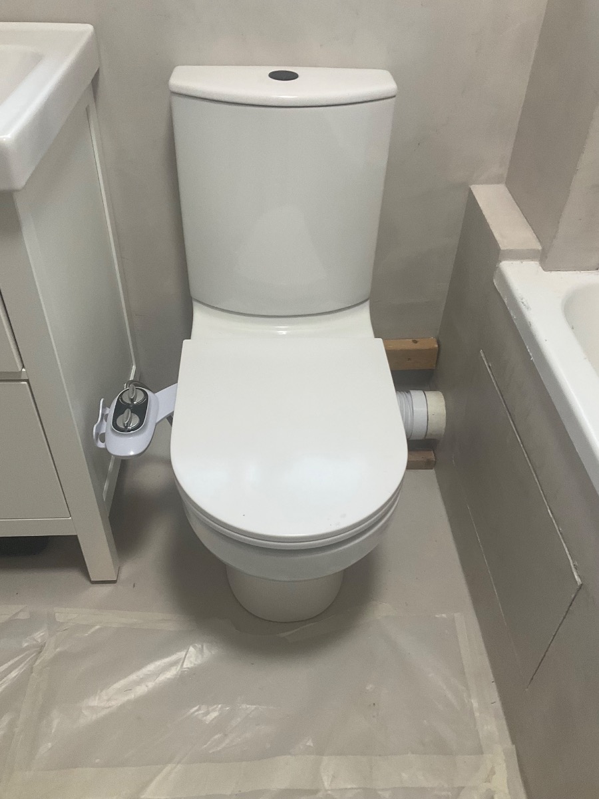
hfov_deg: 48.2
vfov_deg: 61.7
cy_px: 400
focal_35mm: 29
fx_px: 669
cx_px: 300
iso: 64
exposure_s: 1/50
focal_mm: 3
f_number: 1.8
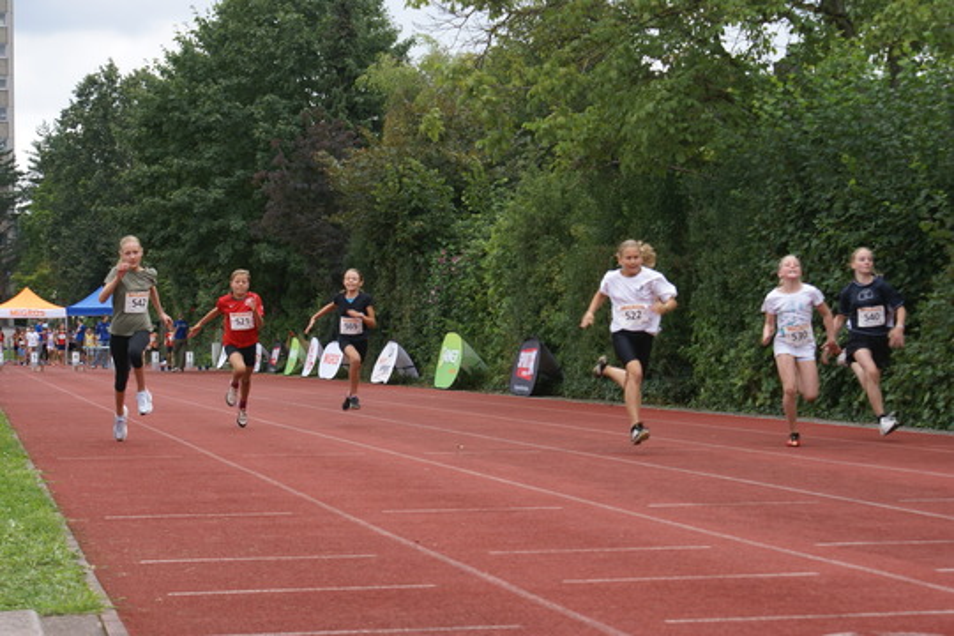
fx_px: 1987
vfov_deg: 18.2
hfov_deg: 27.0
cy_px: 318
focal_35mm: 75
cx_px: 477
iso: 100
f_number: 5.6
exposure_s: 1/200
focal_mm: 50
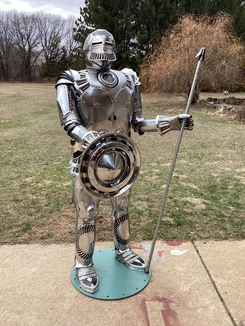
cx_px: 122
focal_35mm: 31
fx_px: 292
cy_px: 163
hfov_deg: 45.4
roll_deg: -0.7
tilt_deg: -16.7
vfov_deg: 58.3
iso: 25
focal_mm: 3.3
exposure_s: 1/543
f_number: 2.4
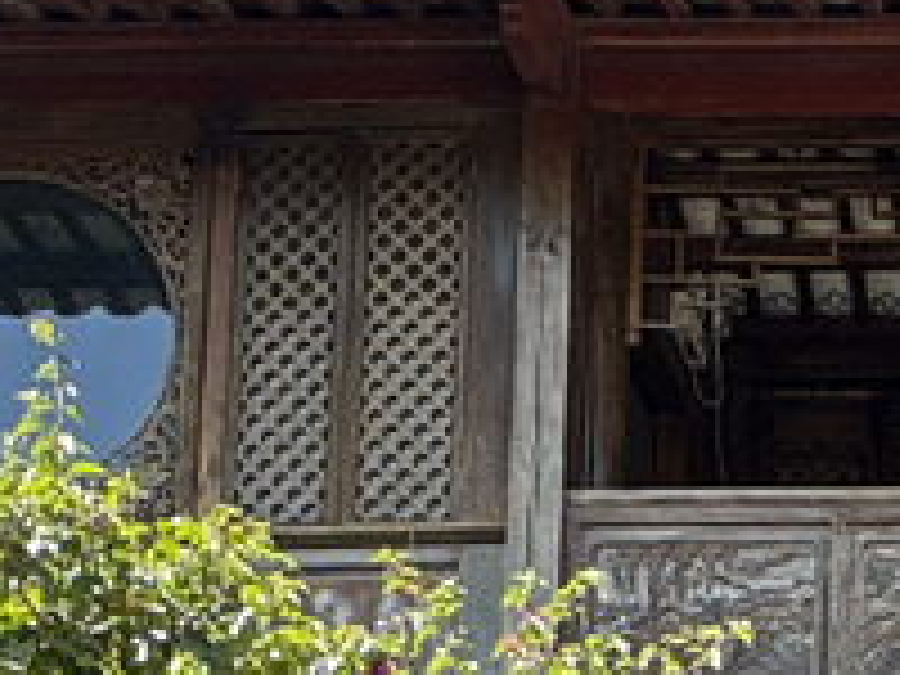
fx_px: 2184
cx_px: 1170
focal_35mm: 84
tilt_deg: +7.9
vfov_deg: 14.2
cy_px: 1418
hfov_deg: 21.1
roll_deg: +0.0
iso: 64
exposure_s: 1/232
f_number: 2.2
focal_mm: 2.22
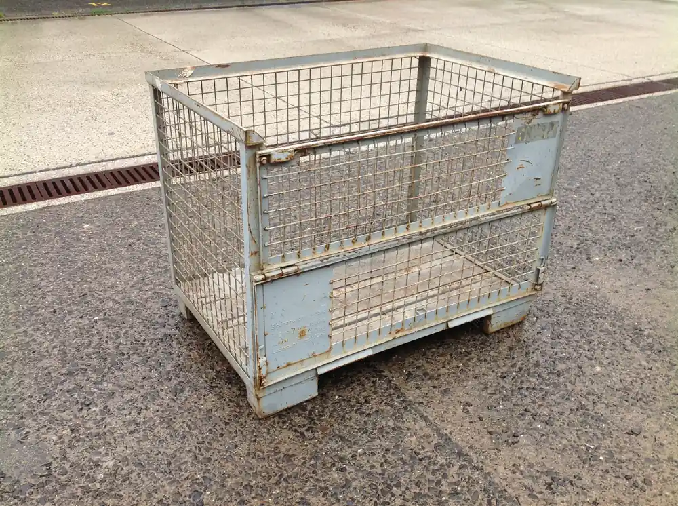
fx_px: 684
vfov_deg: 40.6
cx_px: 339
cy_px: 253
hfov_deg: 52.7
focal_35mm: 35
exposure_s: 1/432
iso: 50
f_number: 2.4
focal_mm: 4.28
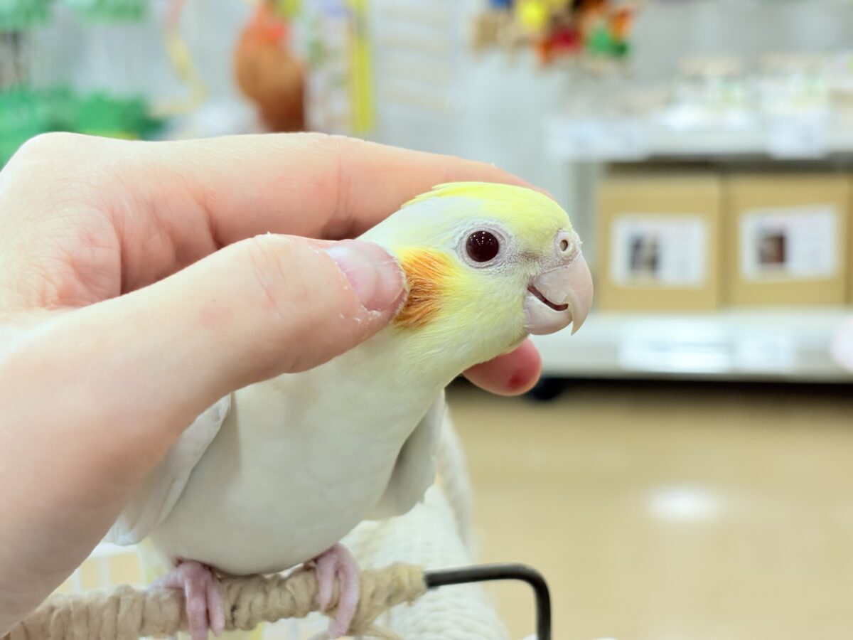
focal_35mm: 52
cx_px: 426
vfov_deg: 28.0
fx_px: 1281
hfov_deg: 36.8
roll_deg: +3.3
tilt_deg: -14.9
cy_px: 320
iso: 100
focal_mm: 5.96
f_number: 1.6
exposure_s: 1/100
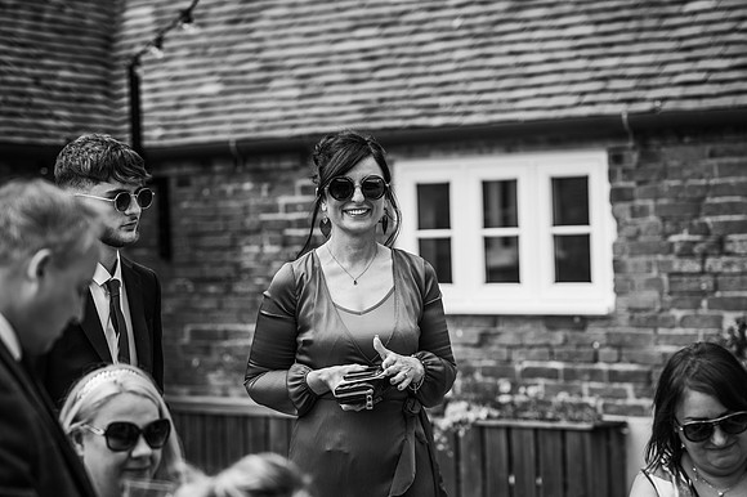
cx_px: 374
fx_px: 1763
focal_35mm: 85
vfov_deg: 16.1
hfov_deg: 23.9
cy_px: 248
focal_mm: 85
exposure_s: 1/640
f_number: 2.8
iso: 100
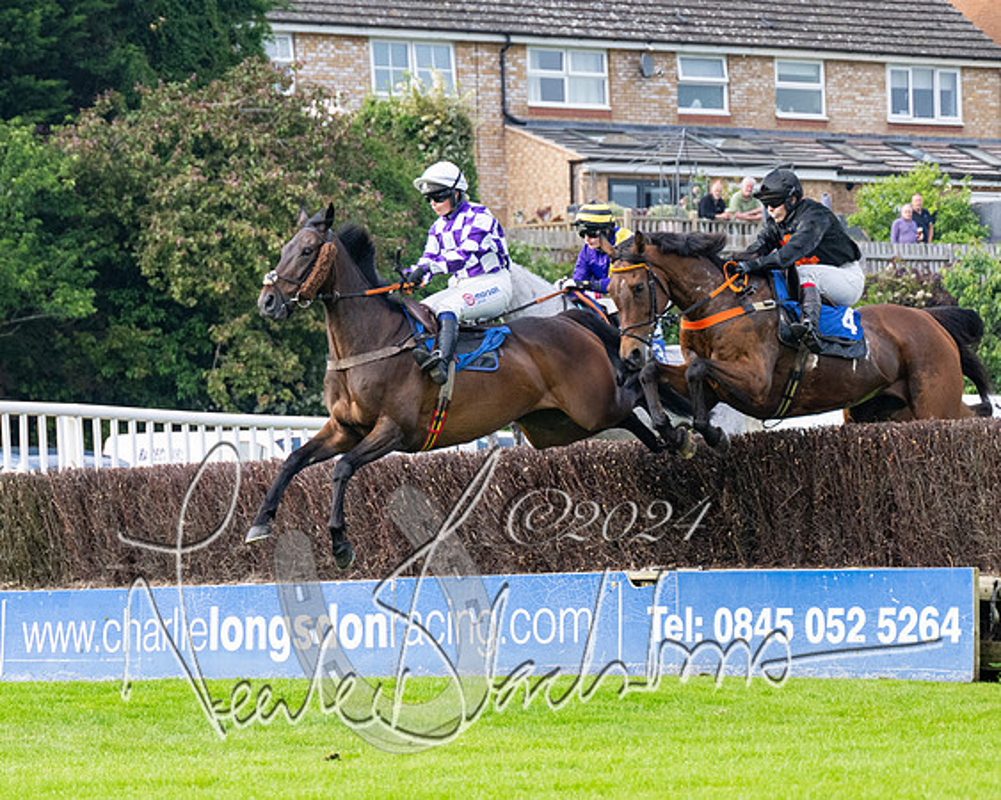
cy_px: 338
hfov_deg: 10.4
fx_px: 5475
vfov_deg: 8.4
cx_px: 402
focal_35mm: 185
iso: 640
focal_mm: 98
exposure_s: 1/2500
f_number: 4
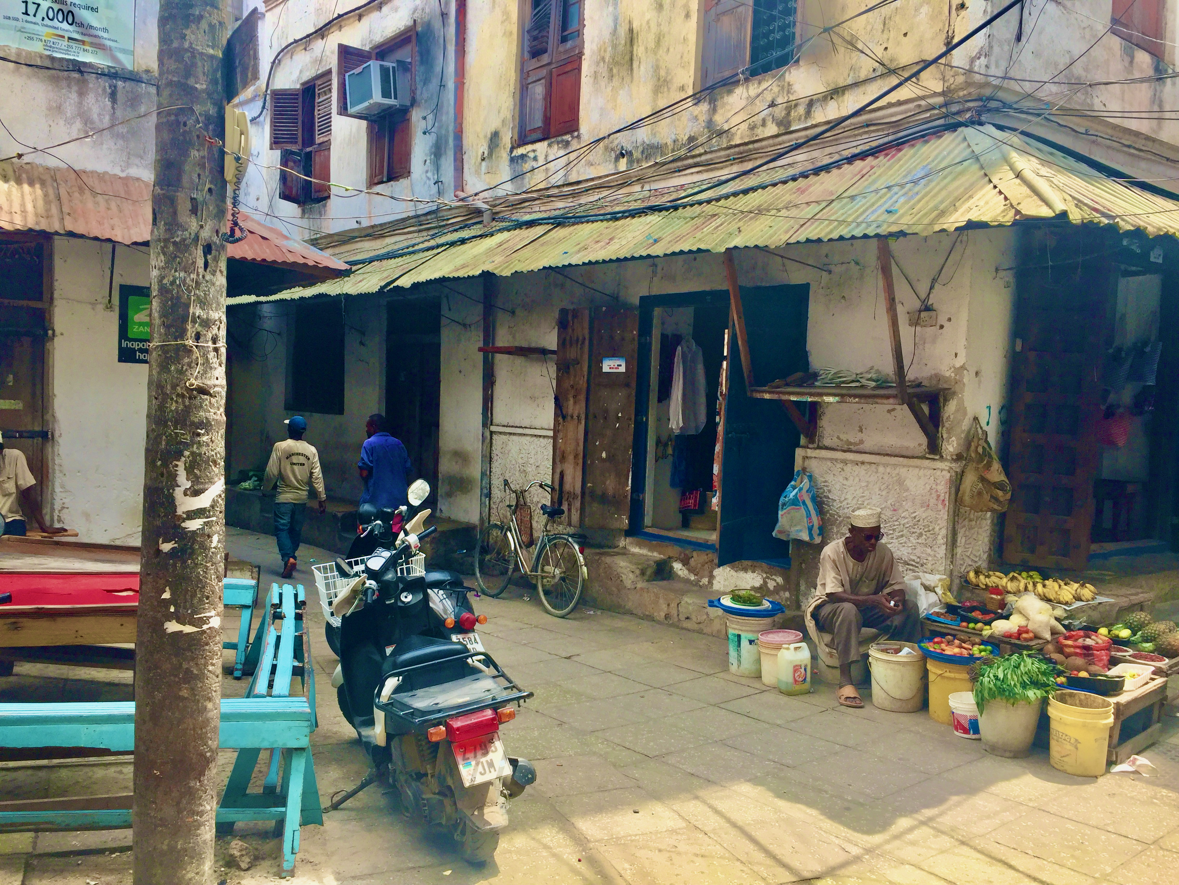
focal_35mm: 29
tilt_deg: -2.4
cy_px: 442
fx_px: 988
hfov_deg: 61.7
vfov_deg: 48.2
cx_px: 590
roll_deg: -3.6
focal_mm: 4.15
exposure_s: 1/732
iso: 32
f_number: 2.2
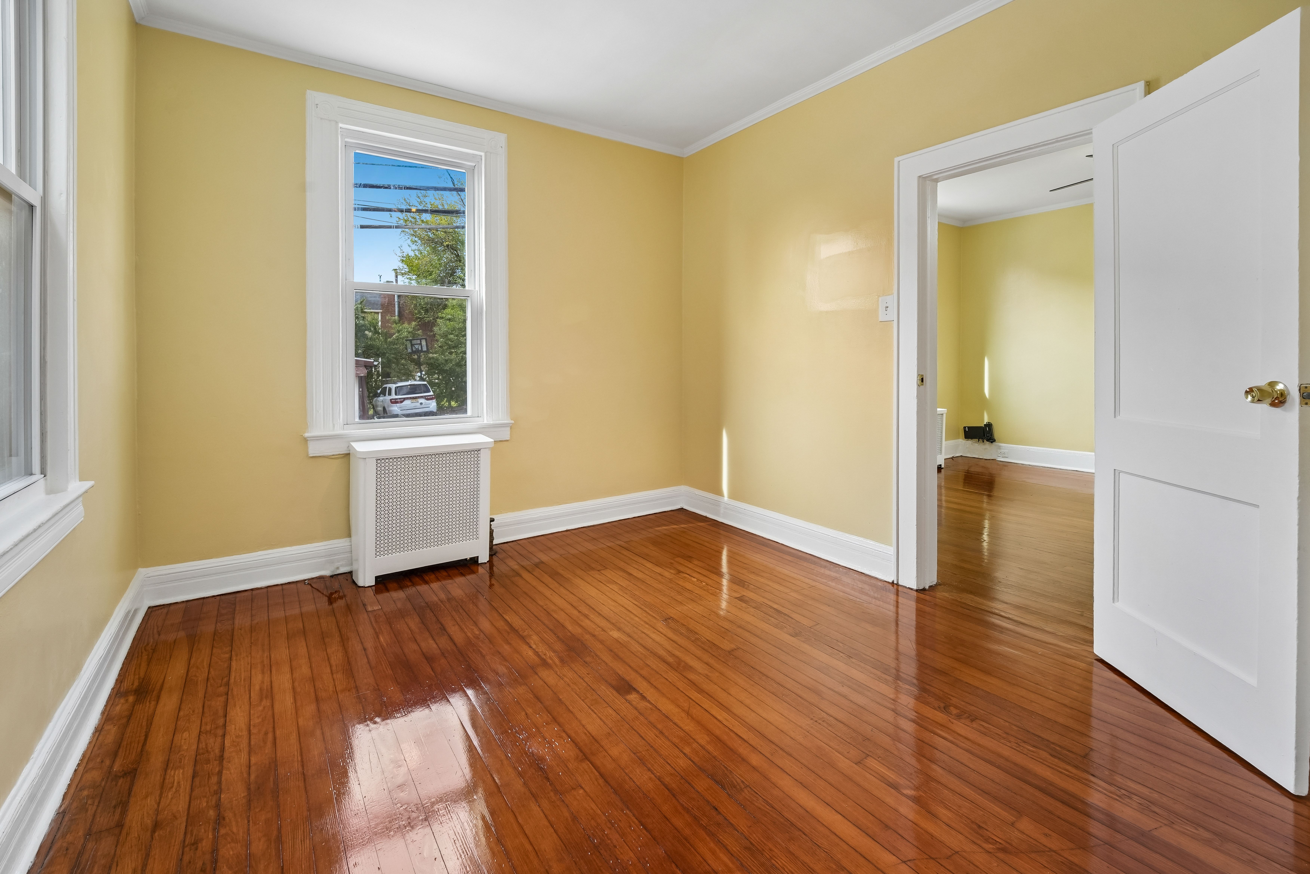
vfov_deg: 81.2
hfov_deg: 104.3
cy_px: 437
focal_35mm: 14
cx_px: 655
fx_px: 509
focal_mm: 14
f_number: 7.1
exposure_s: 1/30
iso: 320
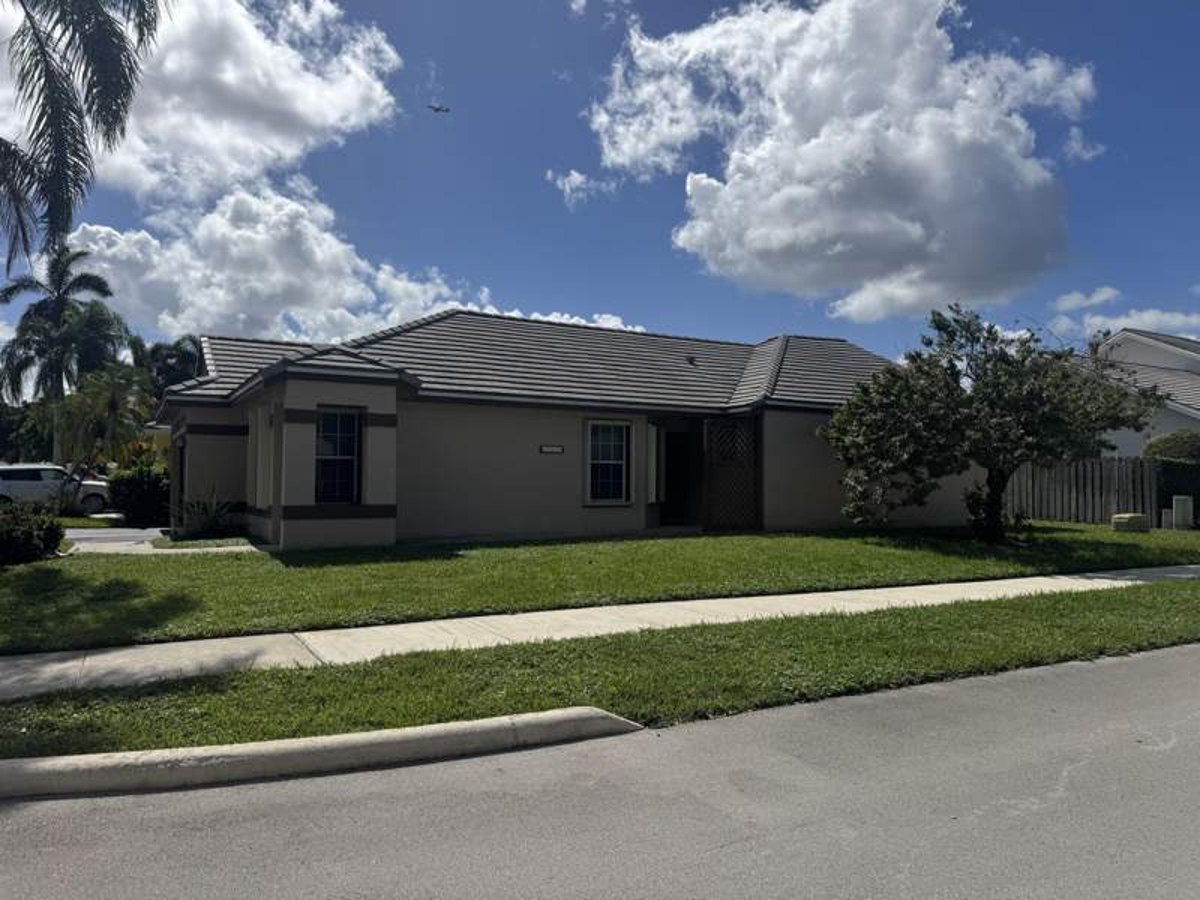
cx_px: 600
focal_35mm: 24
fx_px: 832
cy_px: 450
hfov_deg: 71.6
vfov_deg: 56.8
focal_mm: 6.76
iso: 100
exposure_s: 1/12346
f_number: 1.78
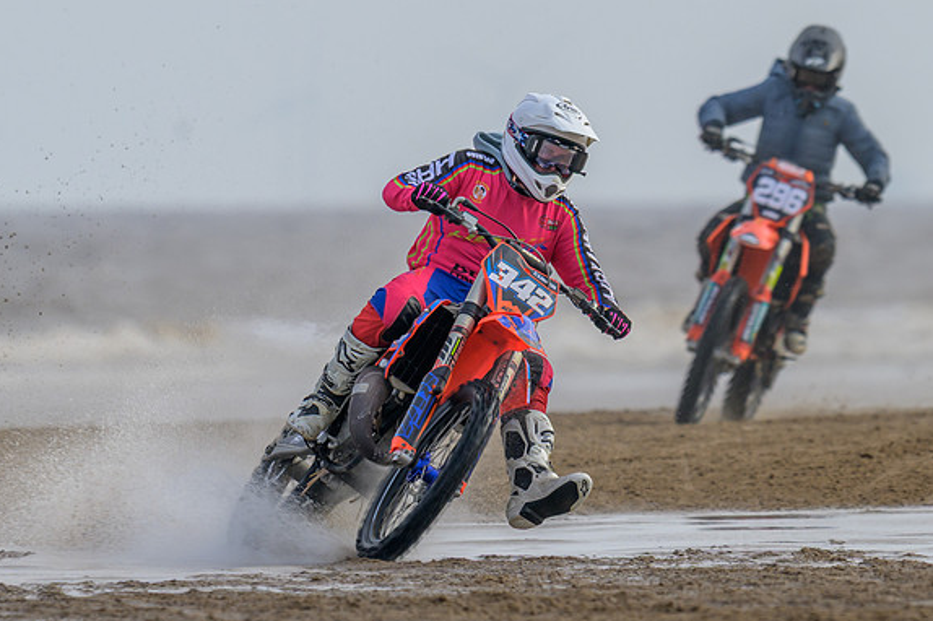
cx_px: 411
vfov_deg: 1.2
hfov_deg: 1.8
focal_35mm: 1136
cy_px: 384
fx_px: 29423
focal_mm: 600
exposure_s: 1/640
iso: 320
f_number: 8
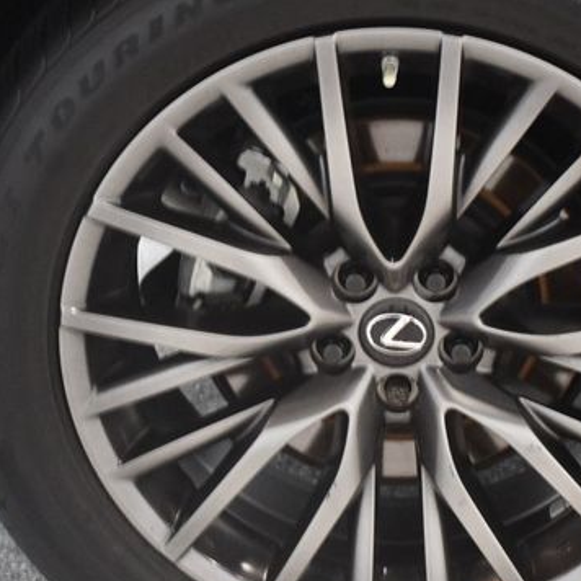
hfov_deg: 15.8
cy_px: 320
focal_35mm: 110
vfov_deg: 15.8
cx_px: 413
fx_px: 2089
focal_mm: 48
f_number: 4.5
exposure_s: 1/60
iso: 5600
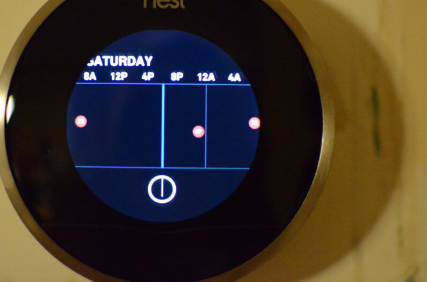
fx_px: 800
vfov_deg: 20.0
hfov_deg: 29.8
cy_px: 115
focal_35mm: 68
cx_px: 163
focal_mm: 35
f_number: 1.8
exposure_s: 1/500
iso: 6400
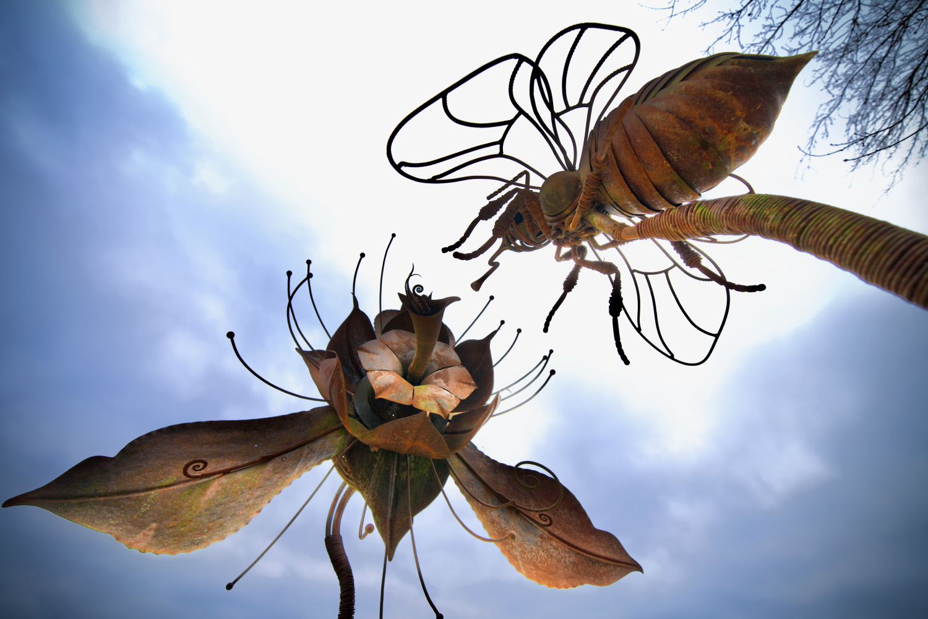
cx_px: 464
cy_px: 310
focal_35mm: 16
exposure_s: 1/60
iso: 100
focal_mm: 16
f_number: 5.6
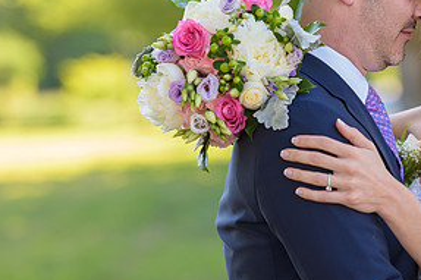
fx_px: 3191
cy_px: 149
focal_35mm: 273
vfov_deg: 5.0
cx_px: 282
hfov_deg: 7.5
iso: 200
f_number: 3.2
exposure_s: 1/200
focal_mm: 135
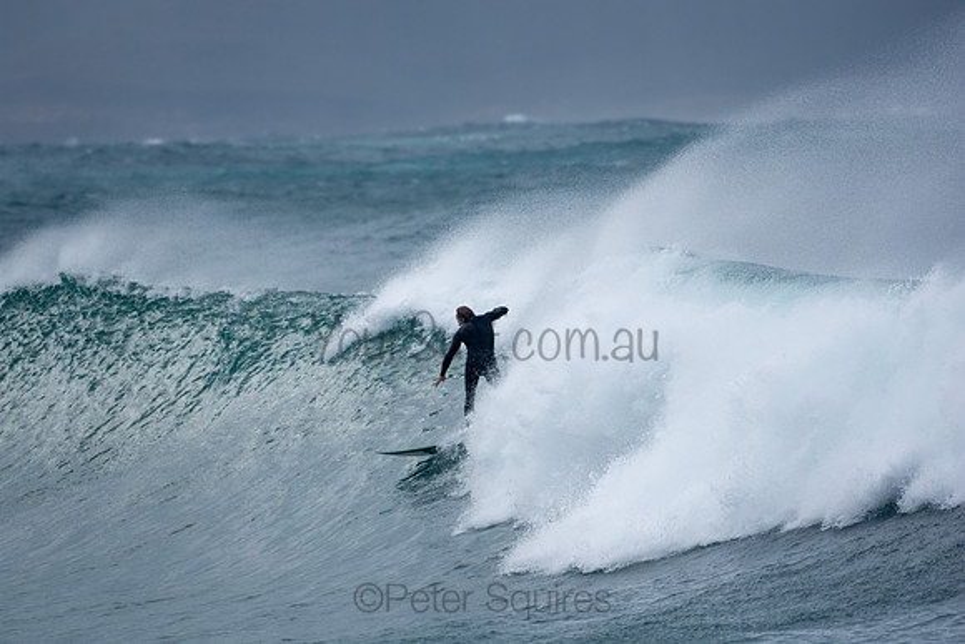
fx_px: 19304
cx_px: 482
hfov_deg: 2.9
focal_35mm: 720
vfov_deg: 1.9
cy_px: 322
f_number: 5.6
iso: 125
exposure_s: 1/800
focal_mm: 480
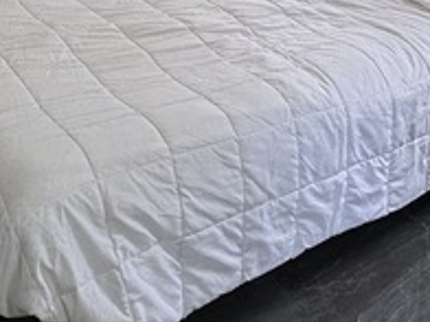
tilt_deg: -7.4
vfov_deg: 20.7
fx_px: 708
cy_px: -197
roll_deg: -1.6
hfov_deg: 33.3
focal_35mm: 57
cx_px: 309
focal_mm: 2.22
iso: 50
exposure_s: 1/120
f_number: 2.2
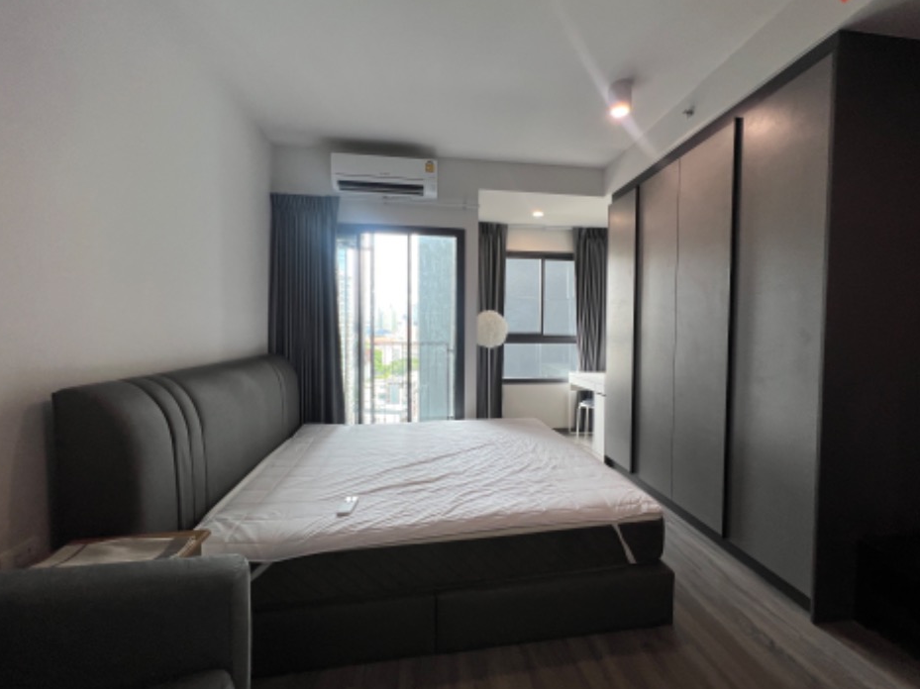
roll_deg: +0.6
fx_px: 372
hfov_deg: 102.0
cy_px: 345
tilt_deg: +0.2
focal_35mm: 14
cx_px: 482
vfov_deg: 85.6
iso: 50
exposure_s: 1/100
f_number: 1.8
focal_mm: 1.57
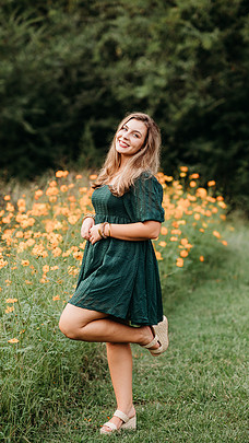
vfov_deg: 21.6
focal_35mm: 99
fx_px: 1161
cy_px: 220
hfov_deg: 12.2
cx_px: 129
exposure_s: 1/800
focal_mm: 85
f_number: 2.2
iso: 100
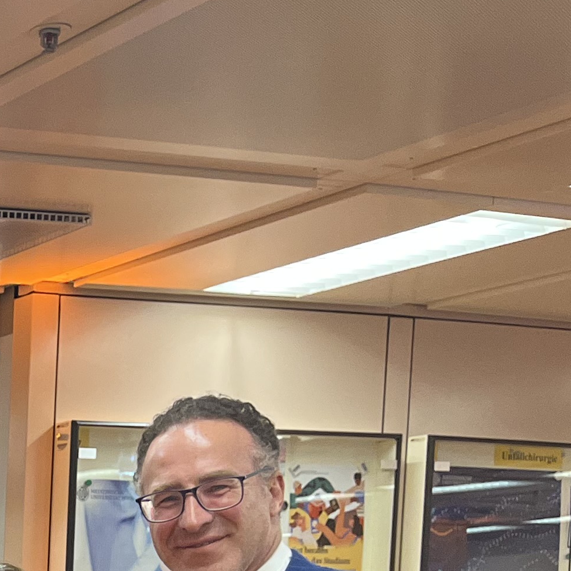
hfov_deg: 14.8
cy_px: 816
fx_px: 1773
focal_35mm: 95
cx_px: -588
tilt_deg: -5.5
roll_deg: +0.0
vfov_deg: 16.8
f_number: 1.6
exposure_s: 1/70
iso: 125
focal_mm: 5.1
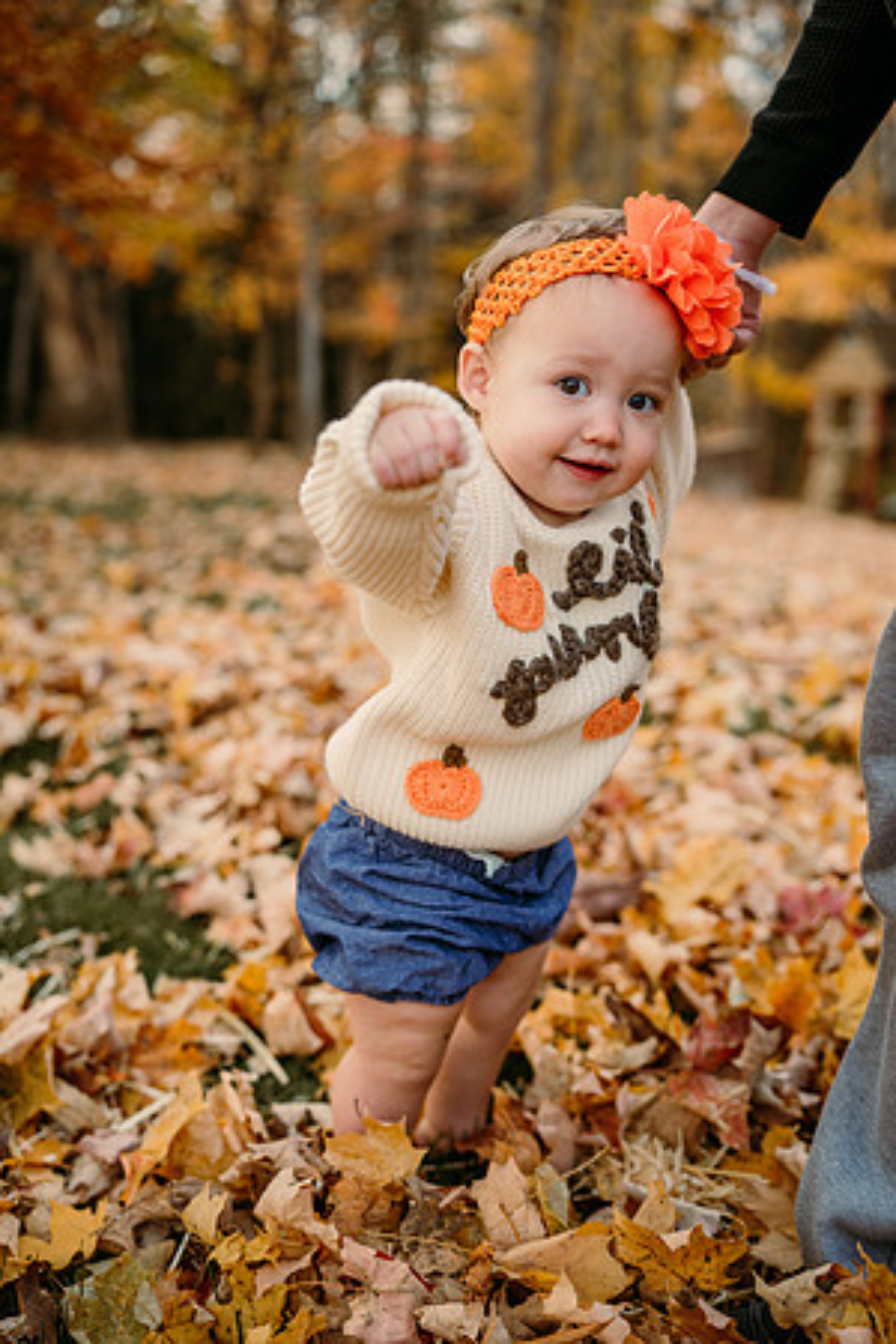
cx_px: 448
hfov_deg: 37.9
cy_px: 672
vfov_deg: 54.4
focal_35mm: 35
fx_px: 1307
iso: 250
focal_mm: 35
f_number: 2.2
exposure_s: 1/500
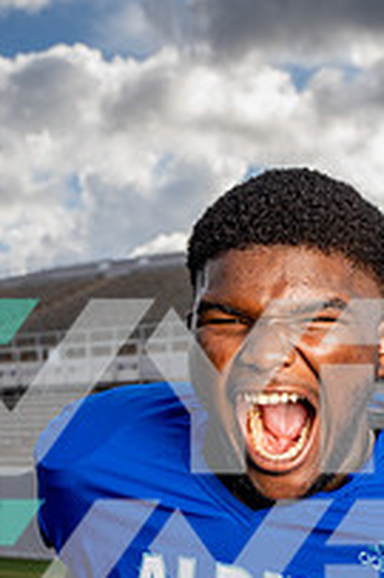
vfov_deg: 21.1
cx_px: 293
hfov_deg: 14.6
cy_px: 589
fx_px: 1490
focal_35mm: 93
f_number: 8
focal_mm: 42
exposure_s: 1/250
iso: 80
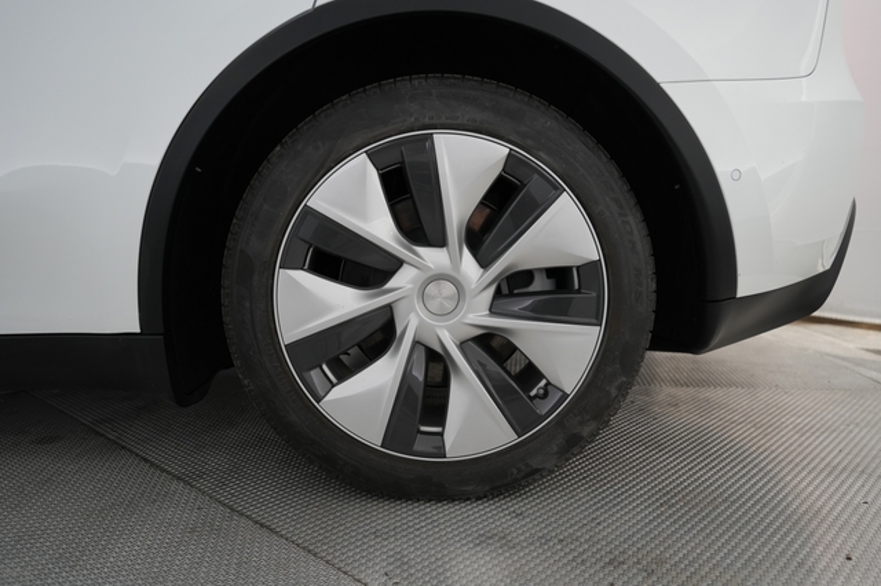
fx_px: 685
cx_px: 440
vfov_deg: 46.4
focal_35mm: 28
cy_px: 293
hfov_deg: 65.5
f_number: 2.8
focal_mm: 28
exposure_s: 1/80
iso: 500
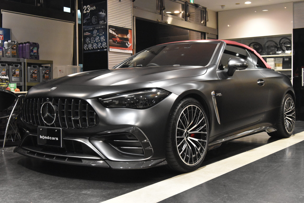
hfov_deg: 43.6
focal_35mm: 45
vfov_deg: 29.9
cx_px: 152
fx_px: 380
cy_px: 102
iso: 5600
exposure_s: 1/50
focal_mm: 30
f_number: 8
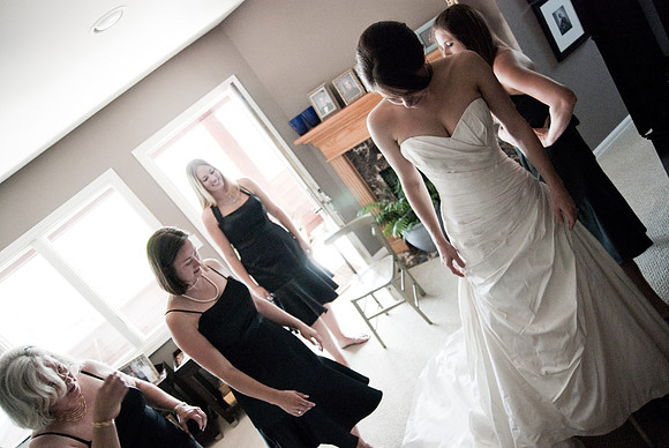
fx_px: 474
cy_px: 224
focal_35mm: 26
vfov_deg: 50.5
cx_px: 334
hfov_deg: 70.4
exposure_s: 1/125
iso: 800
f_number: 2.8
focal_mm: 17
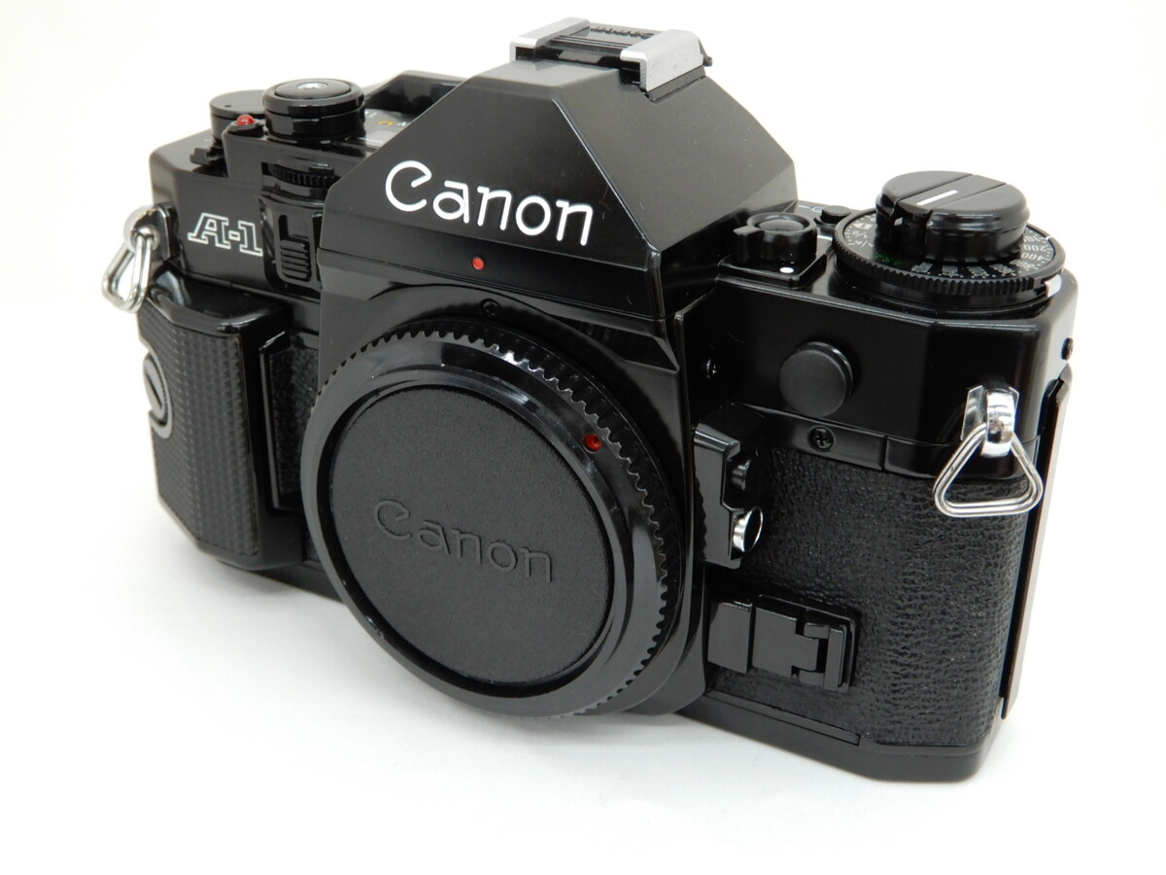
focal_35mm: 45
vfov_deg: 32.2
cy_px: 438
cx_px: 583
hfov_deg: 42.1
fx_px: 1516
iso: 400
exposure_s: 1/30
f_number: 4
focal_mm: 8
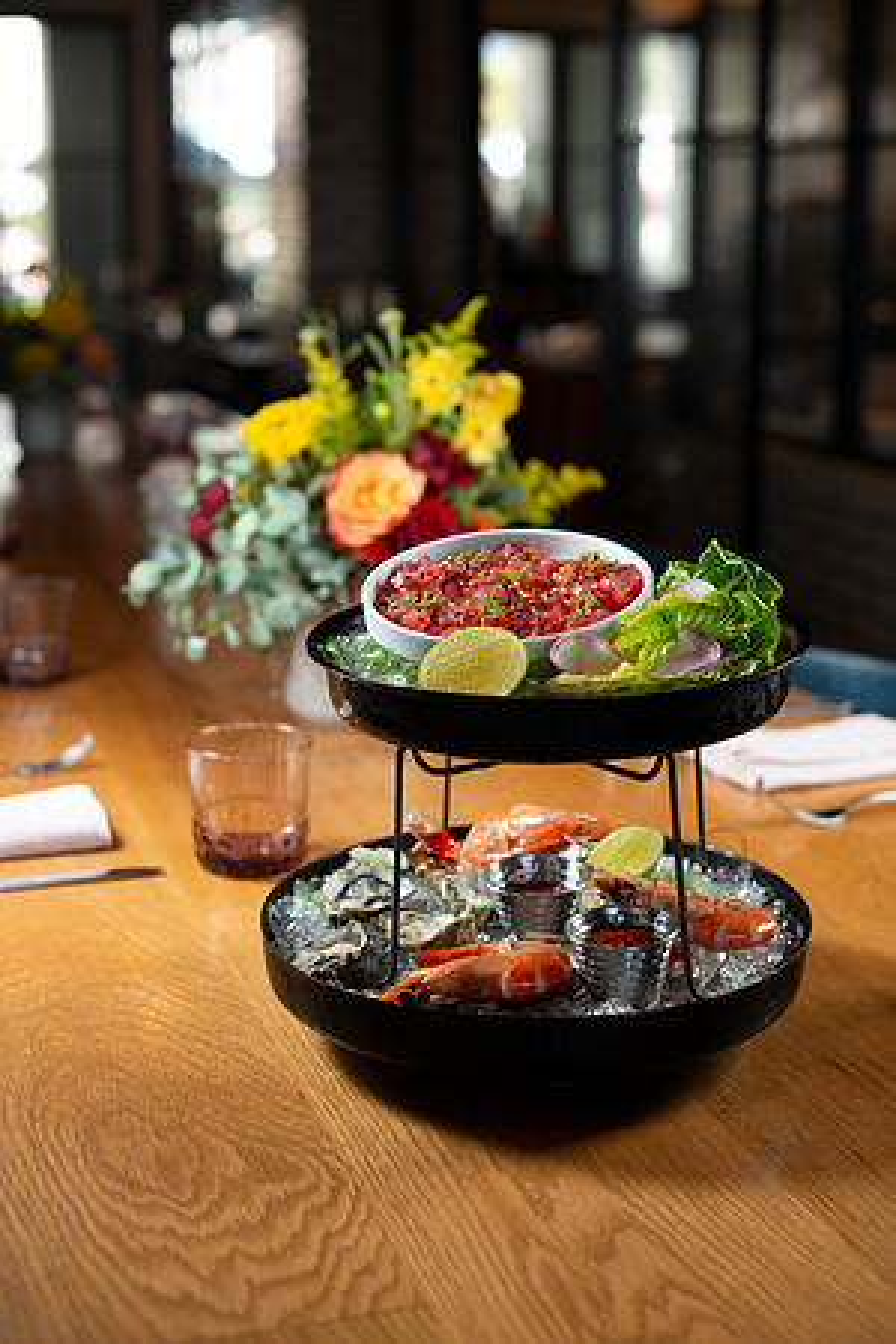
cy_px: 672
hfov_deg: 27.0
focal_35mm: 50
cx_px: 448
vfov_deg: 39.6
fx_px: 1867
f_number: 3.2
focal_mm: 50
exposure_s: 1/200
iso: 200
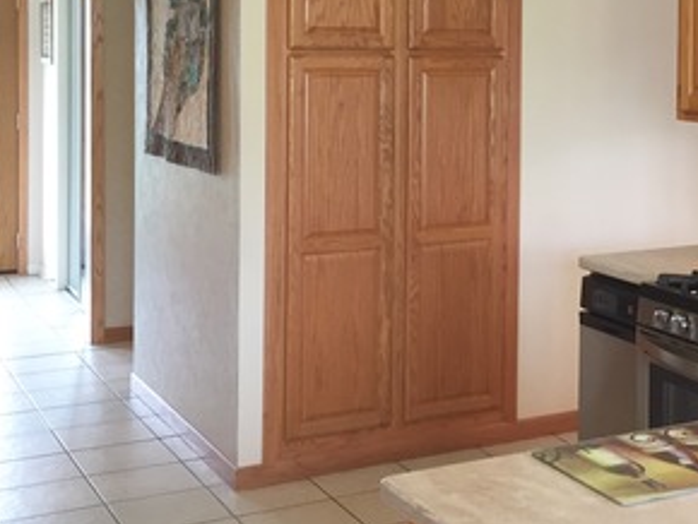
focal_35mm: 64
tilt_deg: -2.7
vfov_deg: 22.6
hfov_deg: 29.2
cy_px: 84
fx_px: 1292
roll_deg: -0.5
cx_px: 609
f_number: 2.2
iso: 64
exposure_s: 1/30
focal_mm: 4.15
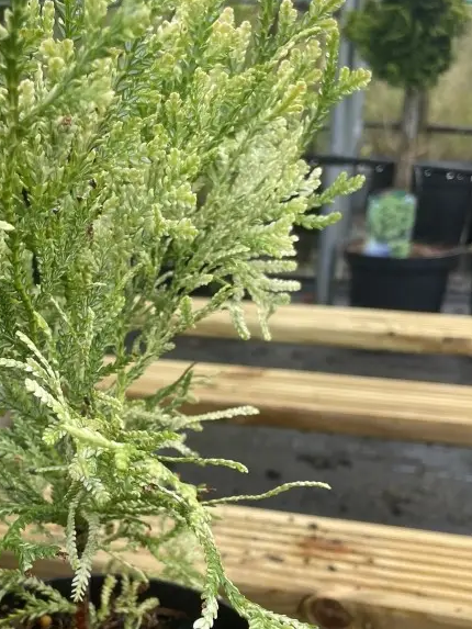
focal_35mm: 49
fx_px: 891
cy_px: 406
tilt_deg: -19.2
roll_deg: -1.5
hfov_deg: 28.9
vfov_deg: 38.6
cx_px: 86
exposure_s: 1/754
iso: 32
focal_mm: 4.2
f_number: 1.6
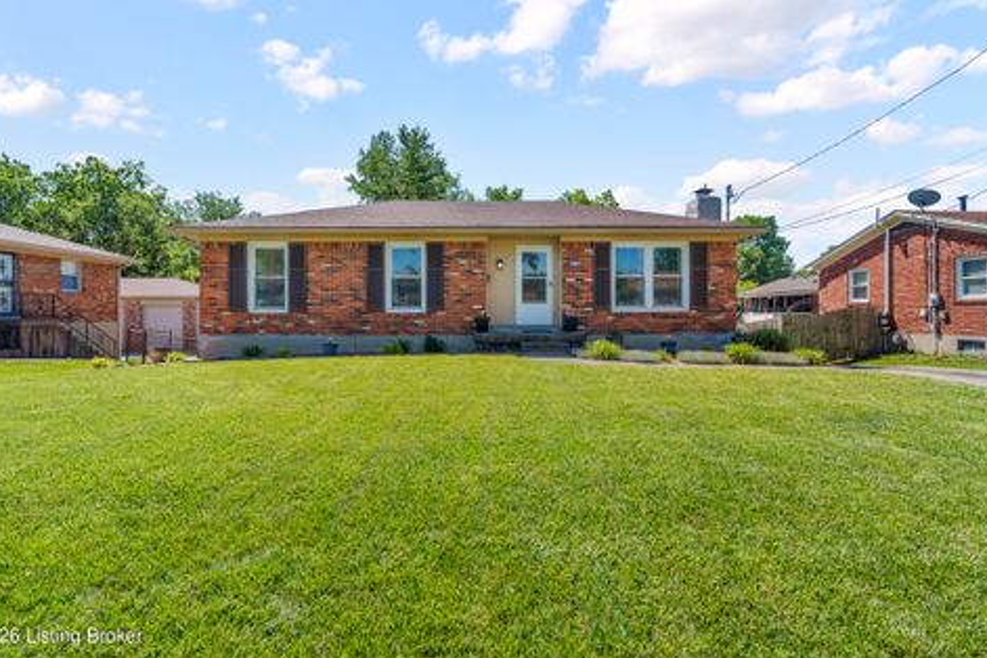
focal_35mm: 17
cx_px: 484
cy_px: 316
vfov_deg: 70.4
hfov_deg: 93.3
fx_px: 466
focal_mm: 16
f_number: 11
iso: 400
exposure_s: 1/500
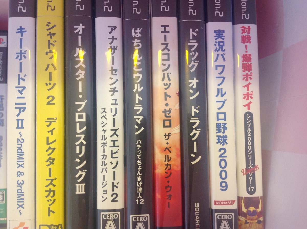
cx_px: 154
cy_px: 114
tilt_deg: -85.1
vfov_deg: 40.6
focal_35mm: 35
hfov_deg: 52.7
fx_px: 310
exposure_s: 1/15
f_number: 2.4
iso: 125
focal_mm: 4.28
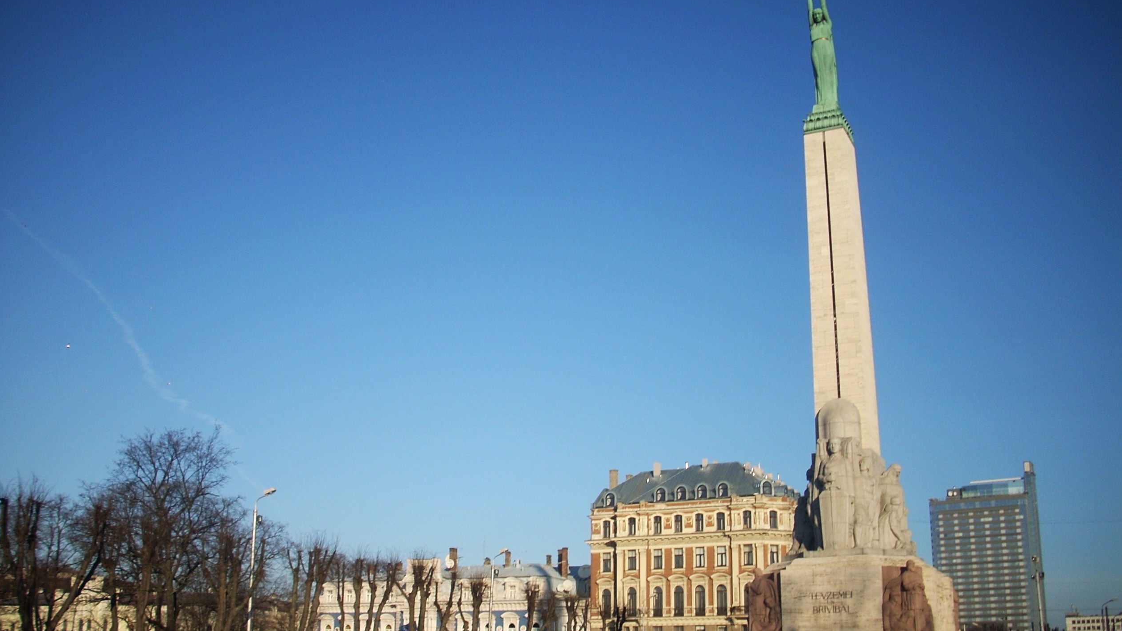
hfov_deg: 49.4
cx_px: 555
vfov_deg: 29.0
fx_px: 1220
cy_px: 300
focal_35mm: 41
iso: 64
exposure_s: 1/273
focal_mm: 6.2
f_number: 5.6
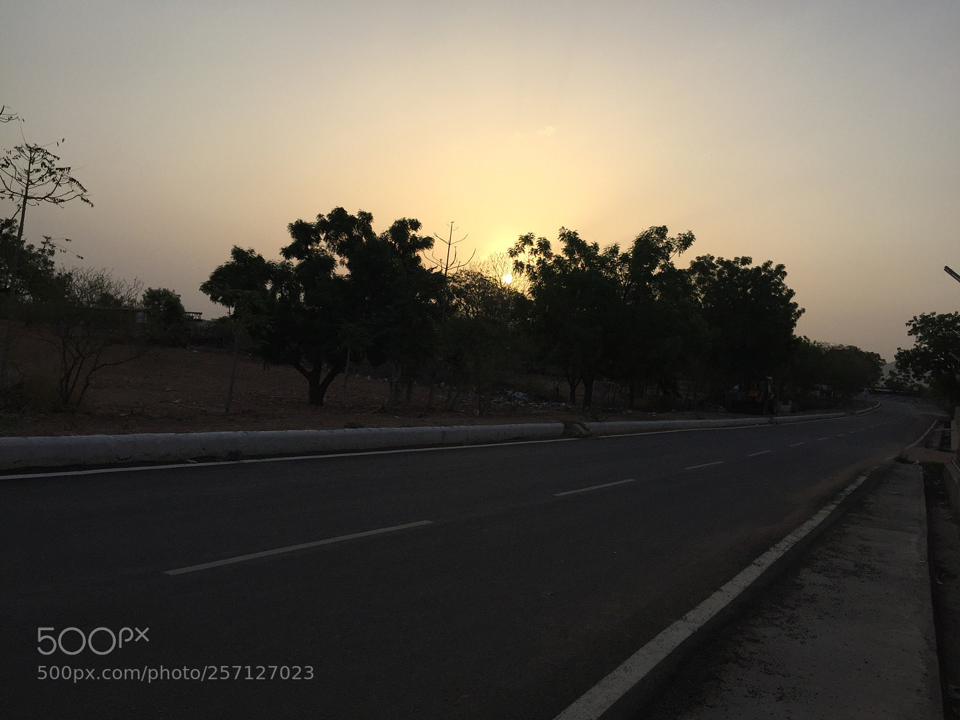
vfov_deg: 48.2
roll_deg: -4.5
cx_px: 480
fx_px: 804
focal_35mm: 29
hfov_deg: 61.7
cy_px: 360
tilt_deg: -1.1
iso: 32
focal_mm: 4.15
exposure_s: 1/1883
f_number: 2.2
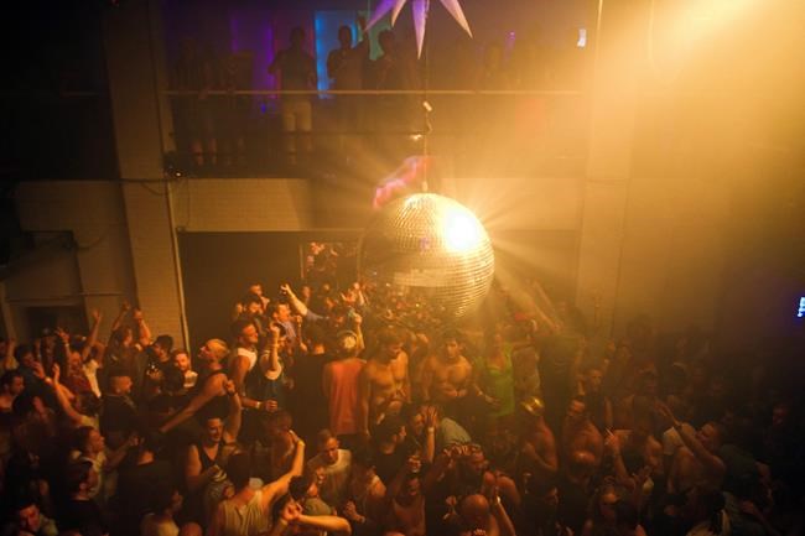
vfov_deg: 47.9
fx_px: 604
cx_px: 402
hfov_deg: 67.4
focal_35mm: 27
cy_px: 268
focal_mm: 27
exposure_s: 1/40
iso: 8000
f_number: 3.5
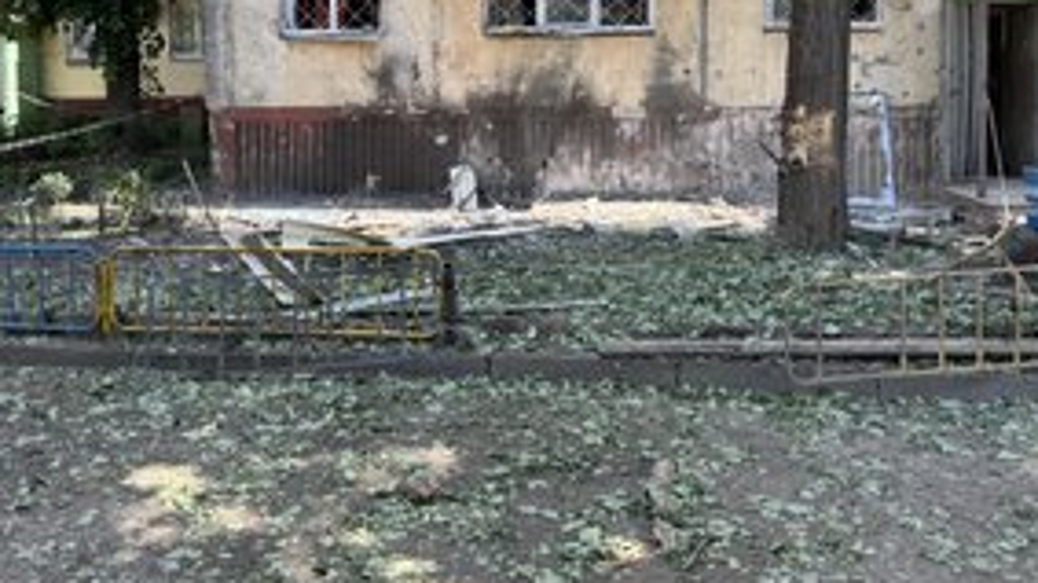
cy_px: 121
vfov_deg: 31.2
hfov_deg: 54.0
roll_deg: +0.3
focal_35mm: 37
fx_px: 1018
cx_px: 499
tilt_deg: -4.2
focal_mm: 6.76
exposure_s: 1/558
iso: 80
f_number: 1.78
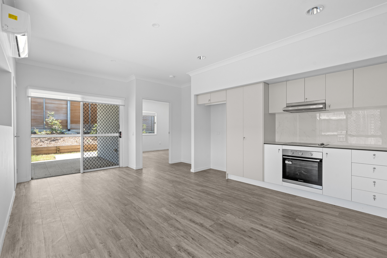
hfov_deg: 96.7
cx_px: 194
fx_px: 172
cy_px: 129
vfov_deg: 73.8
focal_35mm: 16
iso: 800
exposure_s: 1/15
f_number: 8
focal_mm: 16
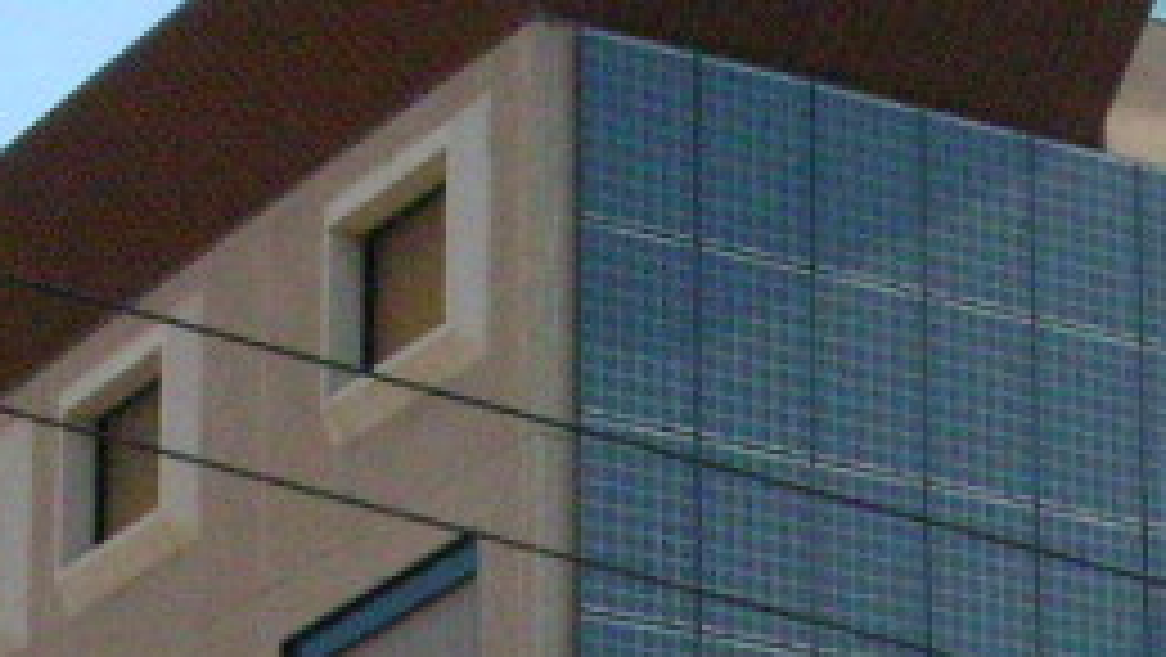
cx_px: 968
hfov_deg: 10.8
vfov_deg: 6.0
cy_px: 1224
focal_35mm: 198
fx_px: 6125
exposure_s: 1/904
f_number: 7.4
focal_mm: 9.5
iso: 400
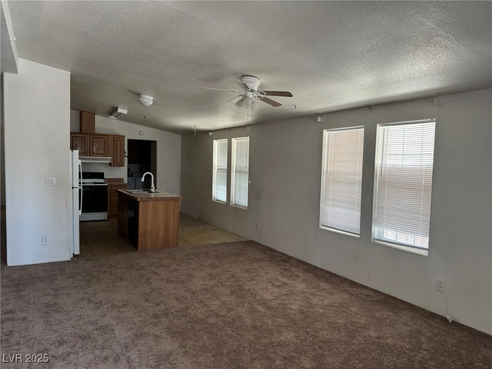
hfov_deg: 71.6
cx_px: 246
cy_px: 184
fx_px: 341
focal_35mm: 24
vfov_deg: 56.8
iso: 200
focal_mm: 6.76
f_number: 1.78
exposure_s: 1/73
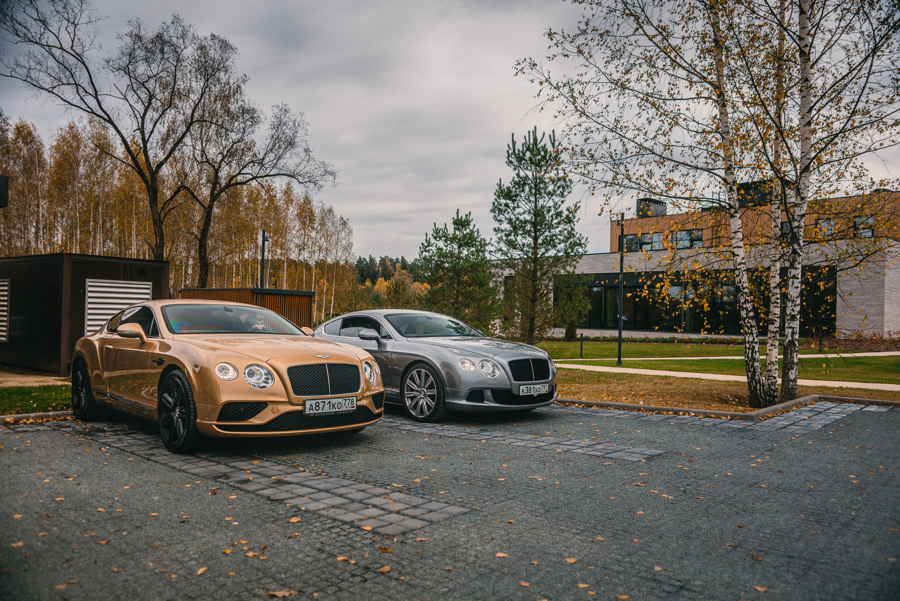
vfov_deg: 52.5
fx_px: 608
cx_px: 450
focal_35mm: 24
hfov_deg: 73.0
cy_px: 300
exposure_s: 1/320
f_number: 2.8
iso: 125
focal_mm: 24
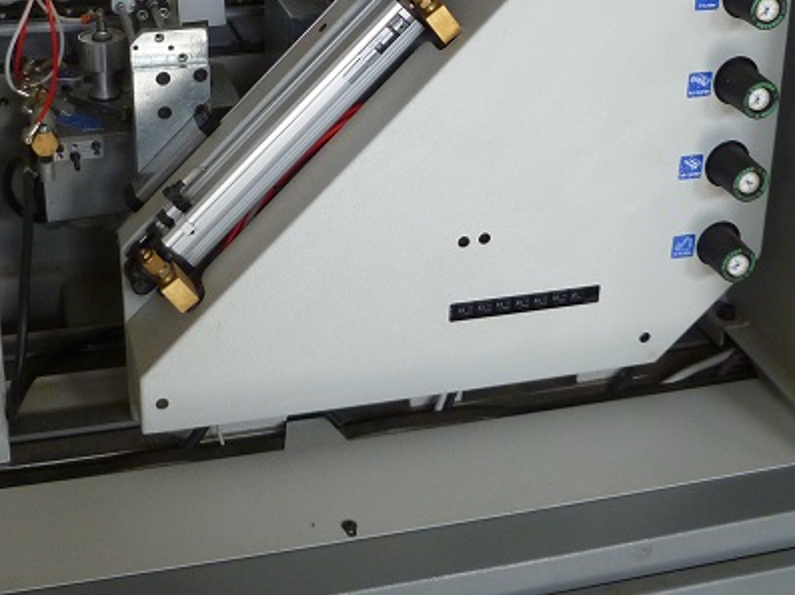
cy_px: 56
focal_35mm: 61
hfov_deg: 31.7
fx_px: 1400
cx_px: 366
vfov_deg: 23.3
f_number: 3.3
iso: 160
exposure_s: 1/80
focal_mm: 5
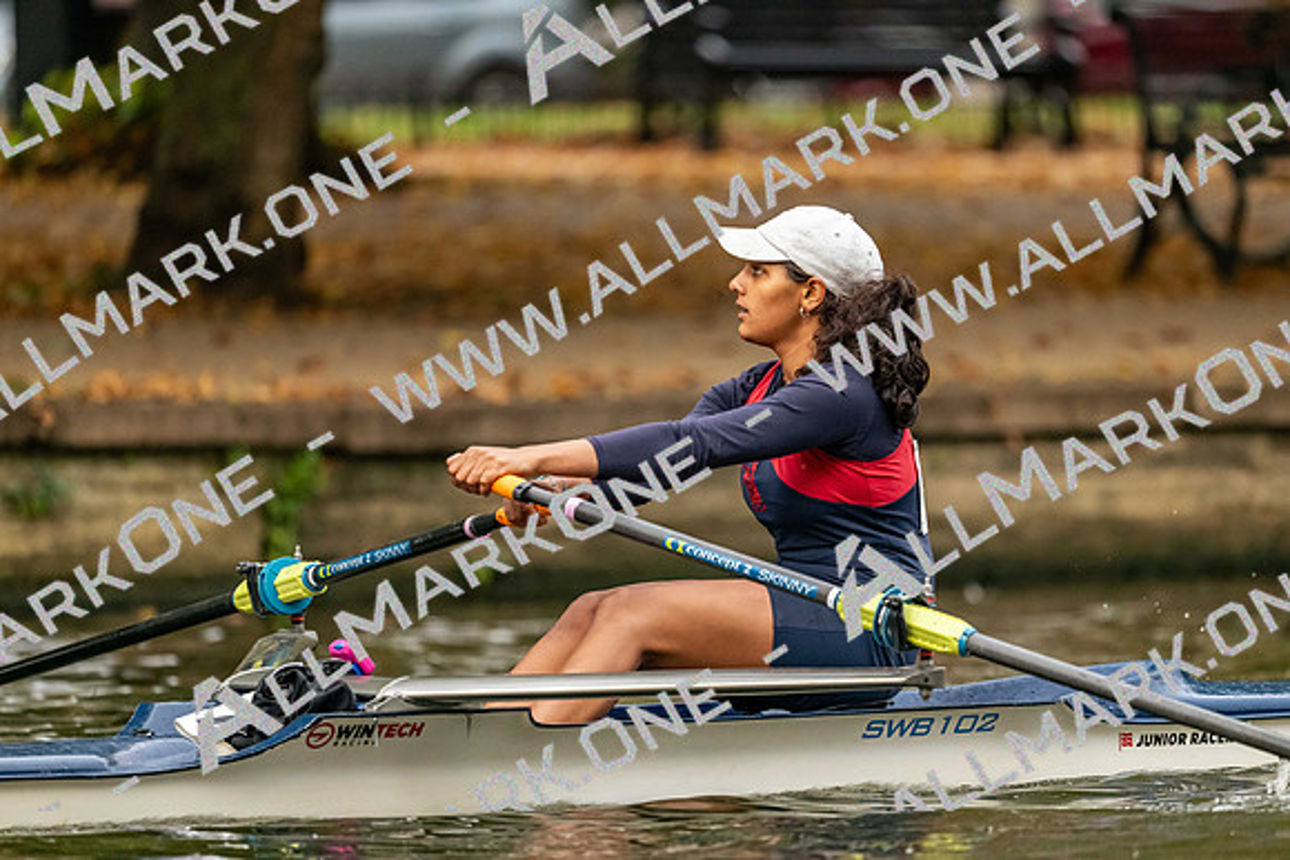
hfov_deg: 5.2
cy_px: 430
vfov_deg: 3.4
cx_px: 645
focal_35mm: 400
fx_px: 14336
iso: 4000
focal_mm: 400
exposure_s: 1/2500
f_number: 4.5
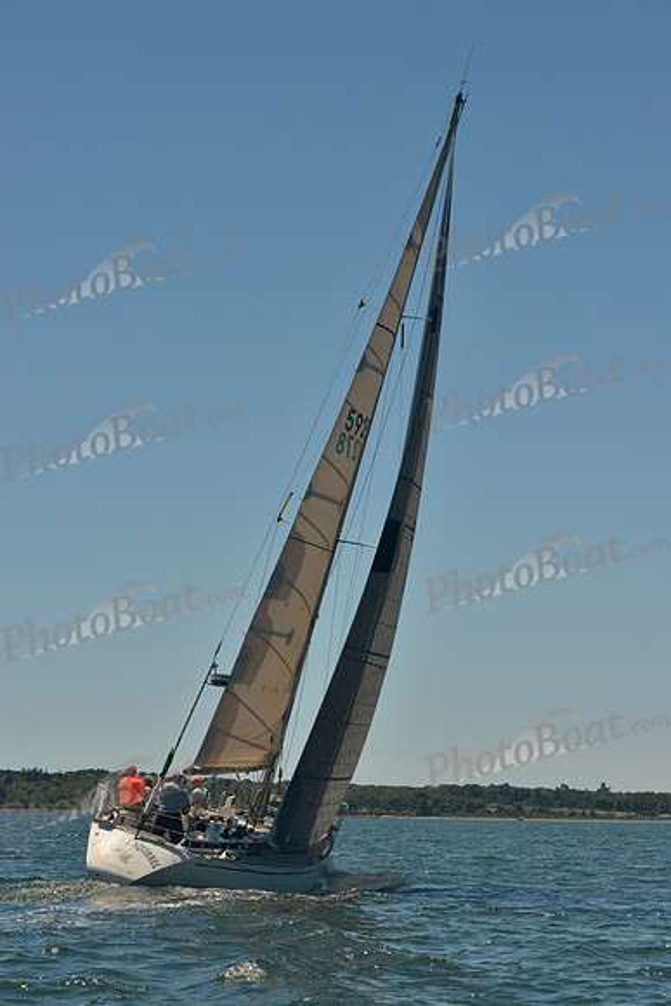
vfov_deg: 28.8
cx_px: 336
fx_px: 1956
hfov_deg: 19.5
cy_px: 503
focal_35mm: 70
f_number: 10
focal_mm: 70
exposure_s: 1/800
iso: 280
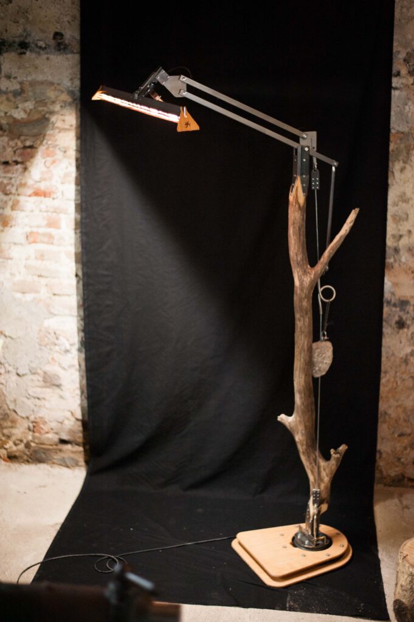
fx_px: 864
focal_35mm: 50
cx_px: 207
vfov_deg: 39.6
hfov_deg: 26.9
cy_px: 311
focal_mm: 50
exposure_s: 1/320
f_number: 1.8
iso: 640
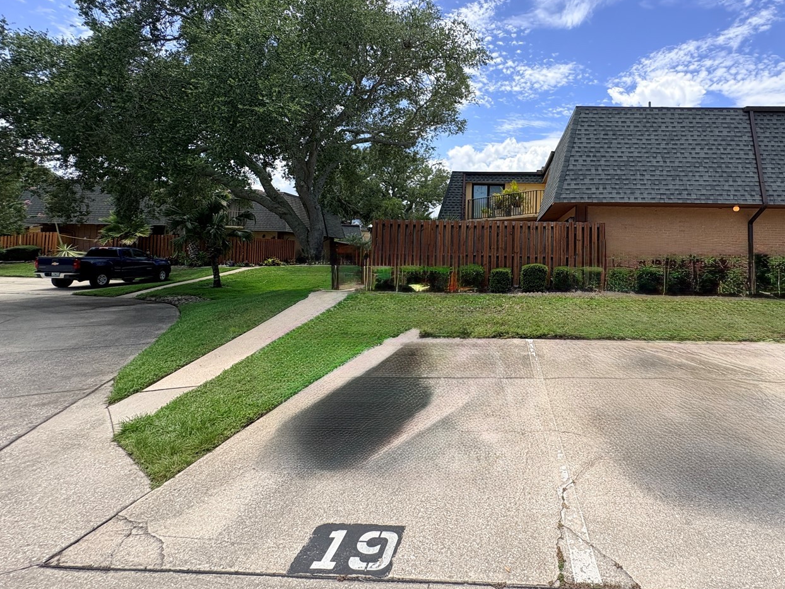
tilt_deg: +4.1
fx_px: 408
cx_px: 495
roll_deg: -1.0
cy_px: 240
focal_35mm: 18
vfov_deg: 71.0
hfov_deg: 85.9
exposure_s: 1/1217
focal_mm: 2.22
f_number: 2.2
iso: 64
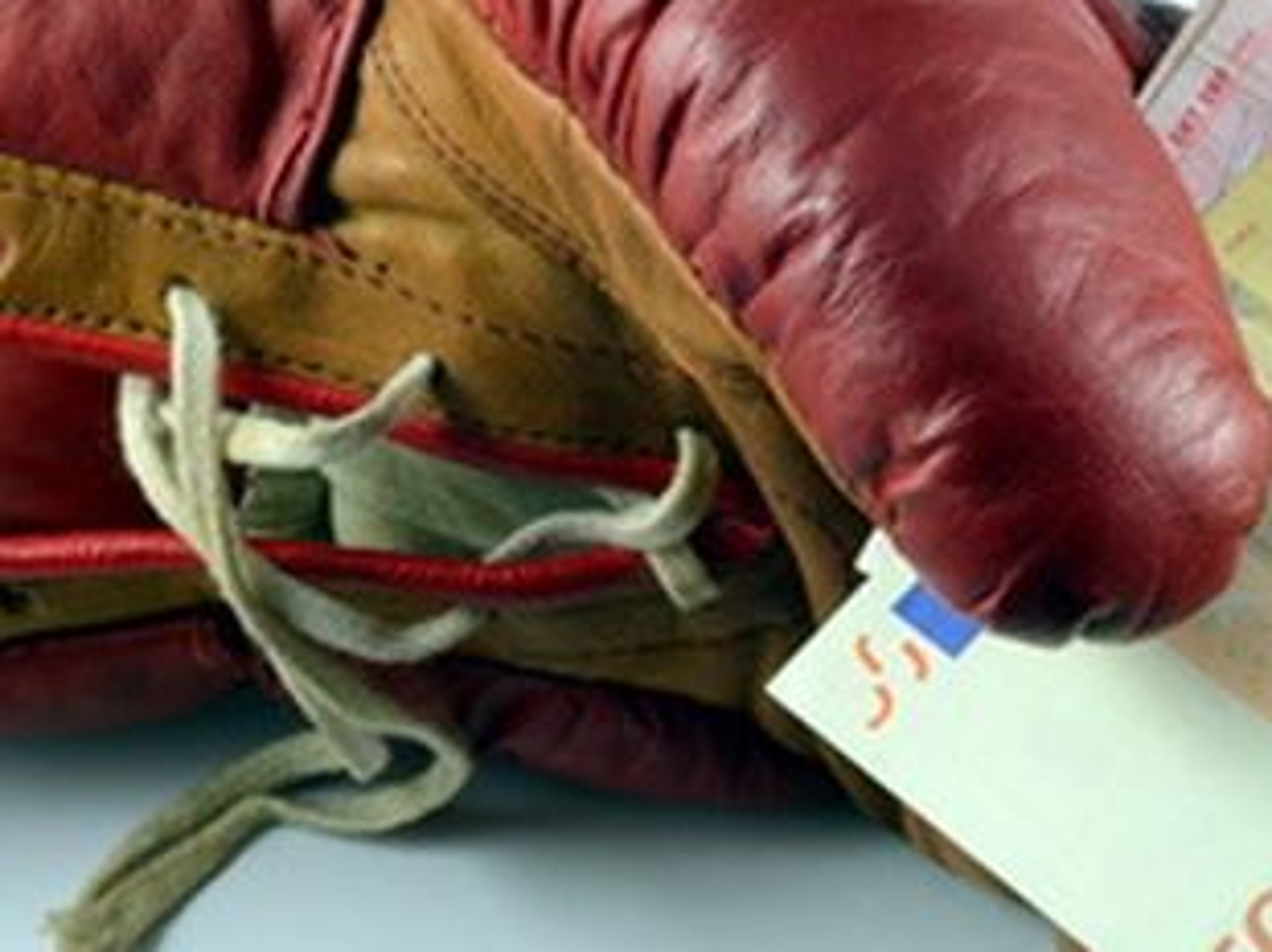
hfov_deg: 13.2
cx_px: 853
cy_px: 416
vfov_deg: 9.9
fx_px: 5471
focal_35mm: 149
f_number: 16
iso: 200
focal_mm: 50
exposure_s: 1/2
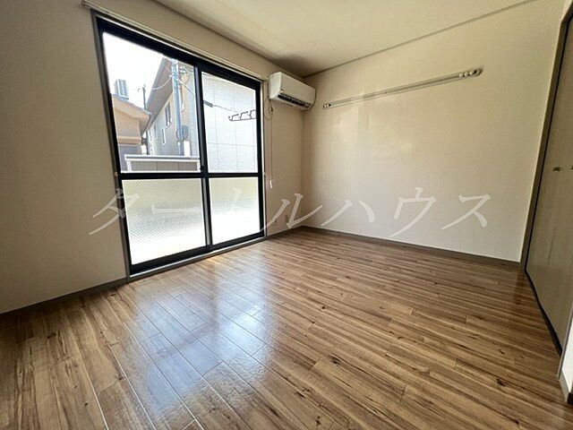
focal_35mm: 13
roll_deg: +0.6
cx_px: 286
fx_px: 215
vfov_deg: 89.9
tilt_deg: -9.2
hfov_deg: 106.2
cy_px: 215
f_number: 1.8
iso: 125
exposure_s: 1/120
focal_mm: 1.57
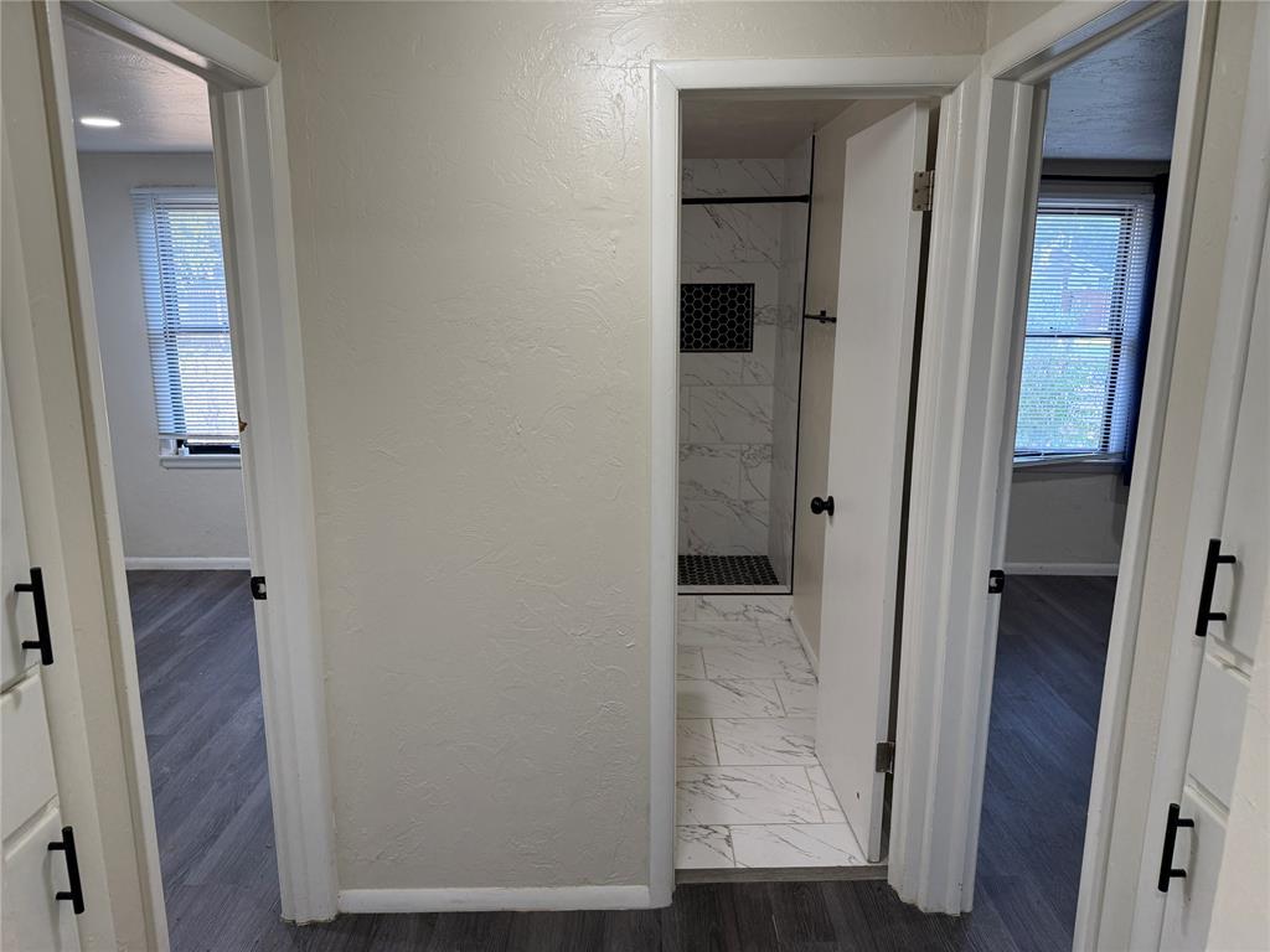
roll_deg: -0.1
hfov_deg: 71.6
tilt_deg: -11.5
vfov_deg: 56.8
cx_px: 635
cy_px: 476
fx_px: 881
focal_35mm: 24
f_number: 1.78
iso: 125
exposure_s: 1/120
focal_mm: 6.76
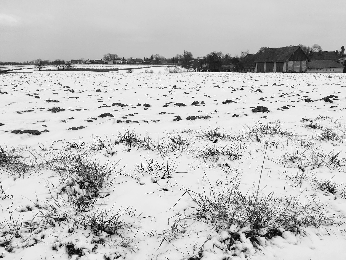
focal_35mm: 29
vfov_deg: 48.2
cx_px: 173
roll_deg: +0.6
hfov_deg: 61.7
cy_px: 130
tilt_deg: -13.9
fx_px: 290
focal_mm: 4.15
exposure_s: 1/2331
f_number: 2.2
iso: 25
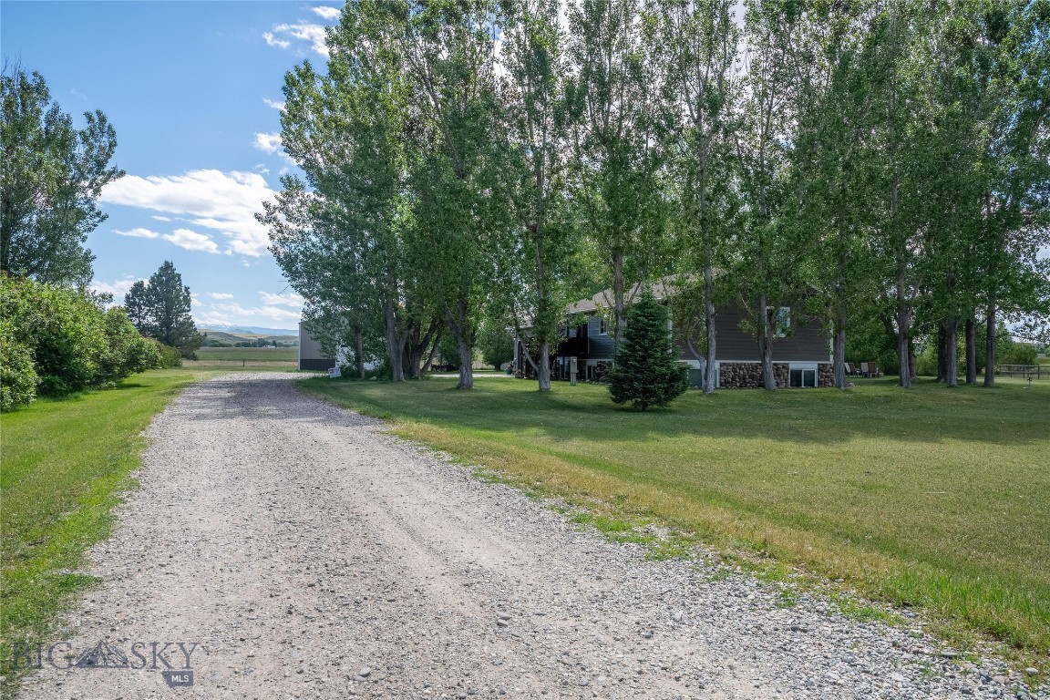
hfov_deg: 73.7
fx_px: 700
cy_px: 350
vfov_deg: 53.1
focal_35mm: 24
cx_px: 525
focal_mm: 16
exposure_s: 1/2000
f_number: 8
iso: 400
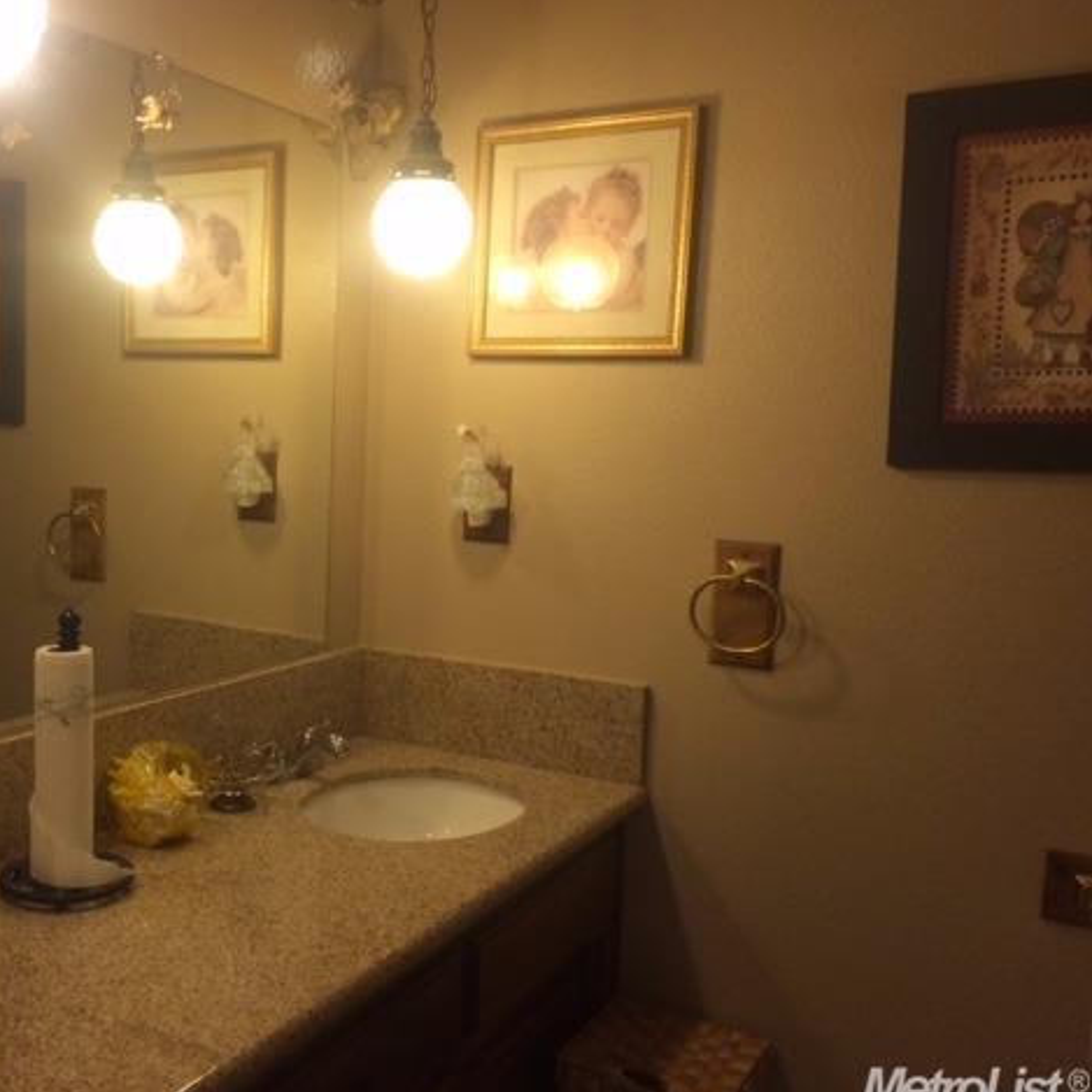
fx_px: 1249
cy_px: 554
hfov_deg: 46.4
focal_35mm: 35
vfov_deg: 47.2
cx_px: 349
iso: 100
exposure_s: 1/30
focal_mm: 4.15
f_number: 2.2
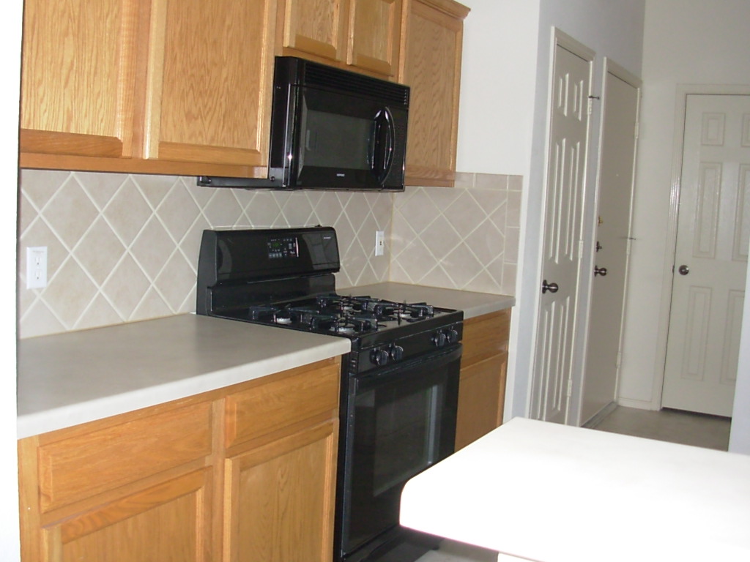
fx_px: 823
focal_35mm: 38
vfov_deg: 37.7
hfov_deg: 49.0
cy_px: 281
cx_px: 375
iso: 130
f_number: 2.9
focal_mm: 6.3
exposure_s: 1/83
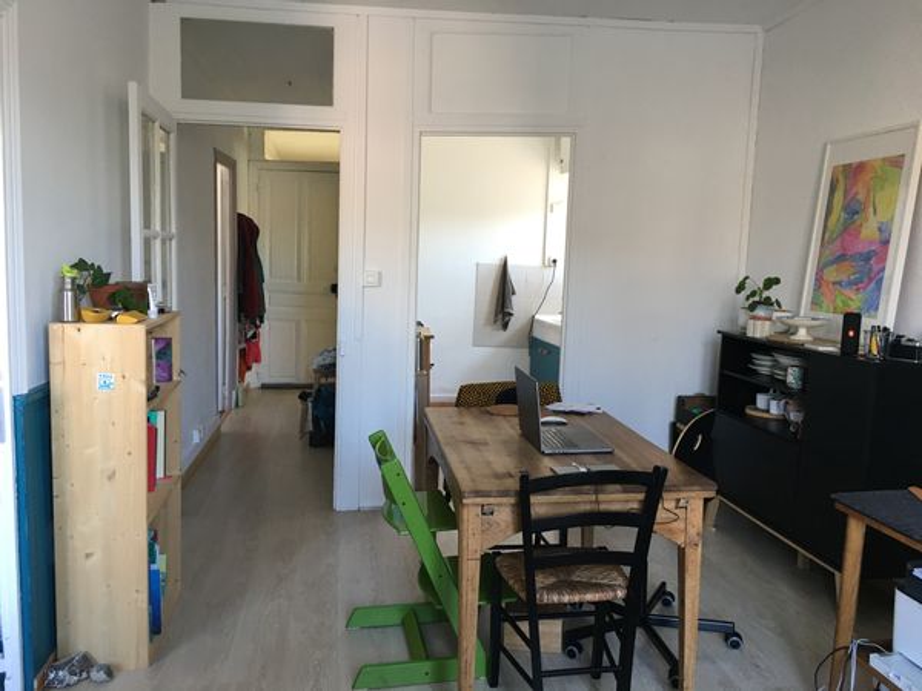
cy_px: 346
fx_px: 772
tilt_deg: -6.7
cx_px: 461
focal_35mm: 29
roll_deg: -2.0
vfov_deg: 48.2
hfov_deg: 61.7
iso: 64
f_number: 2.2
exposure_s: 1/33
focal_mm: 4.15
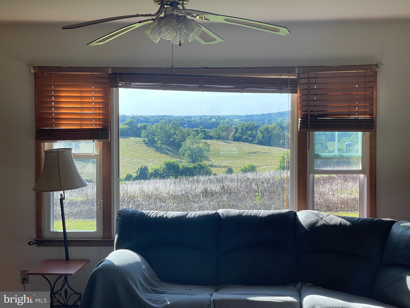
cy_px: 154
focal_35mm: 64
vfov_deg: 22.9
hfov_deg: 30.3
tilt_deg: -2.0
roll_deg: -0.3
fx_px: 758
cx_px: 205
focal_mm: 7.5
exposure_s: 1/136
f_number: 2.2
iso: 20
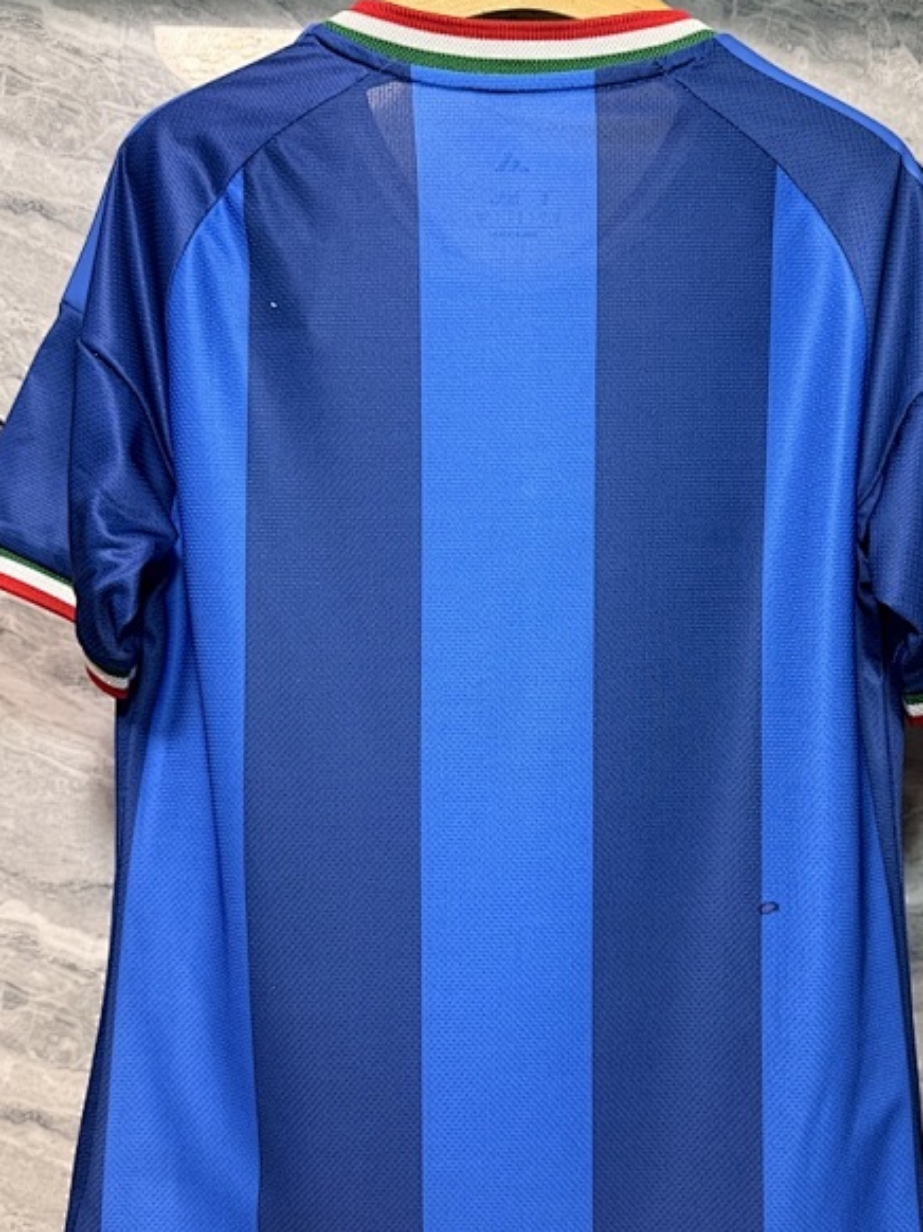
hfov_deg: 42.8
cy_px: 718
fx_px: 1174
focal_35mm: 33
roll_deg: -1.1
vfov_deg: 55.1
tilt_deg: -1.3
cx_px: 525
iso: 200
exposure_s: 1/50
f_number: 1.78
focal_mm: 6.76
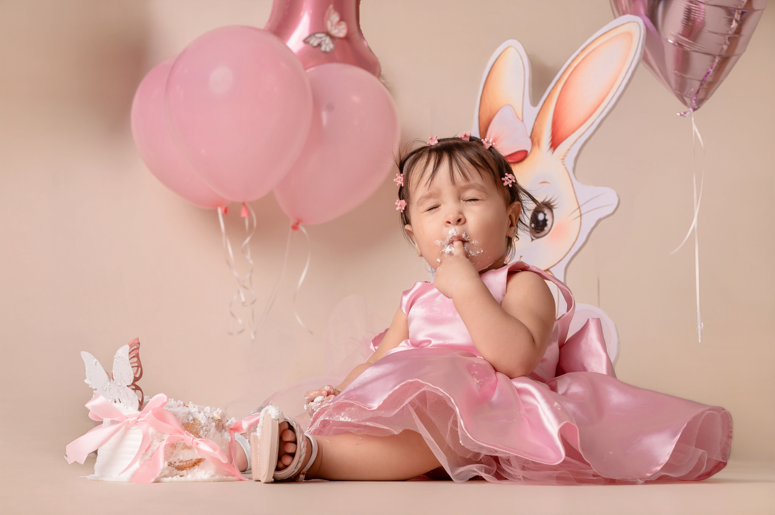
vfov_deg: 27.0
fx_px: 1076
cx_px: 388
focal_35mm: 50
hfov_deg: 39.6
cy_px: 258
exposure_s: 1/125
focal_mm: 50
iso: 500
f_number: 7.1
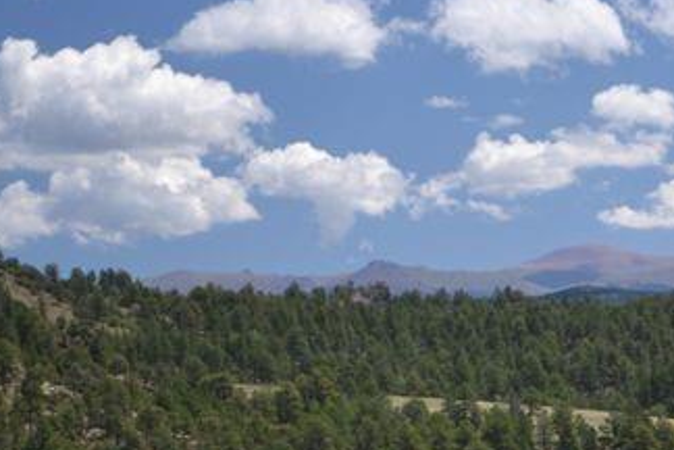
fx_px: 3051
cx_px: 487
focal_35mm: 163
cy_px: 391
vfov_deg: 8.4
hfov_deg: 12.6
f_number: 5.6
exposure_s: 1/125
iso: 100
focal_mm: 55
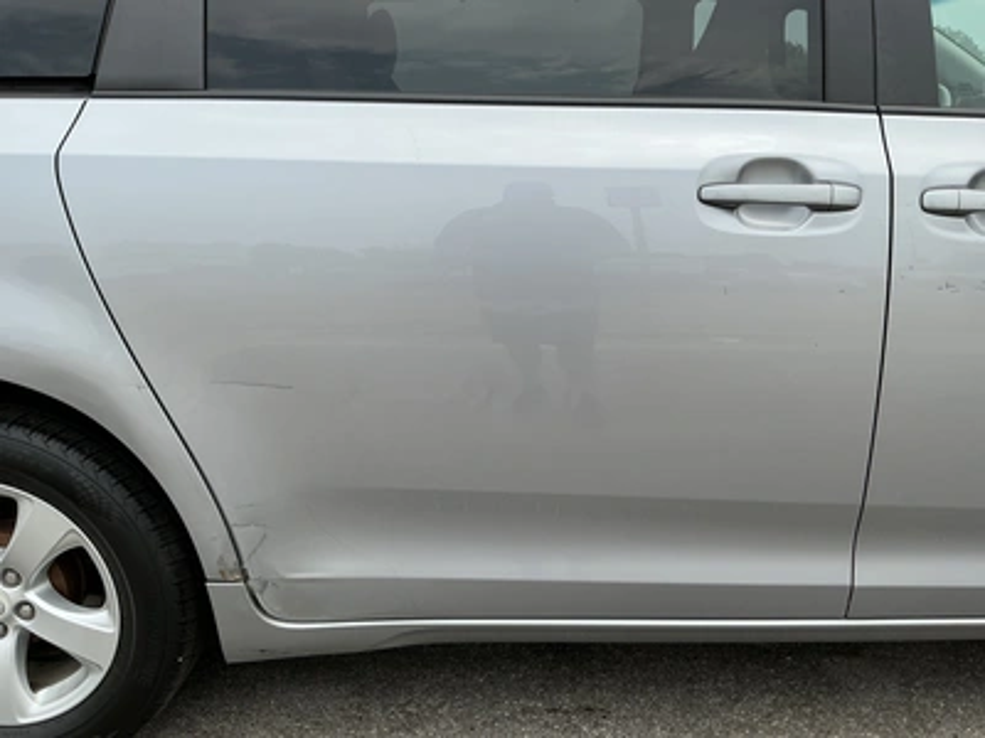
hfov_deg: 63.4
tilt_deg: -12.3
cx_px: 492
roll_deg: -0.1
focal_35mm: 28
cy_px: 369
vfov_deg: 49.7
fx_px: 797
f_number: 1.8
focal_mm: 3
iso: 25
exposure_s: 1/1195
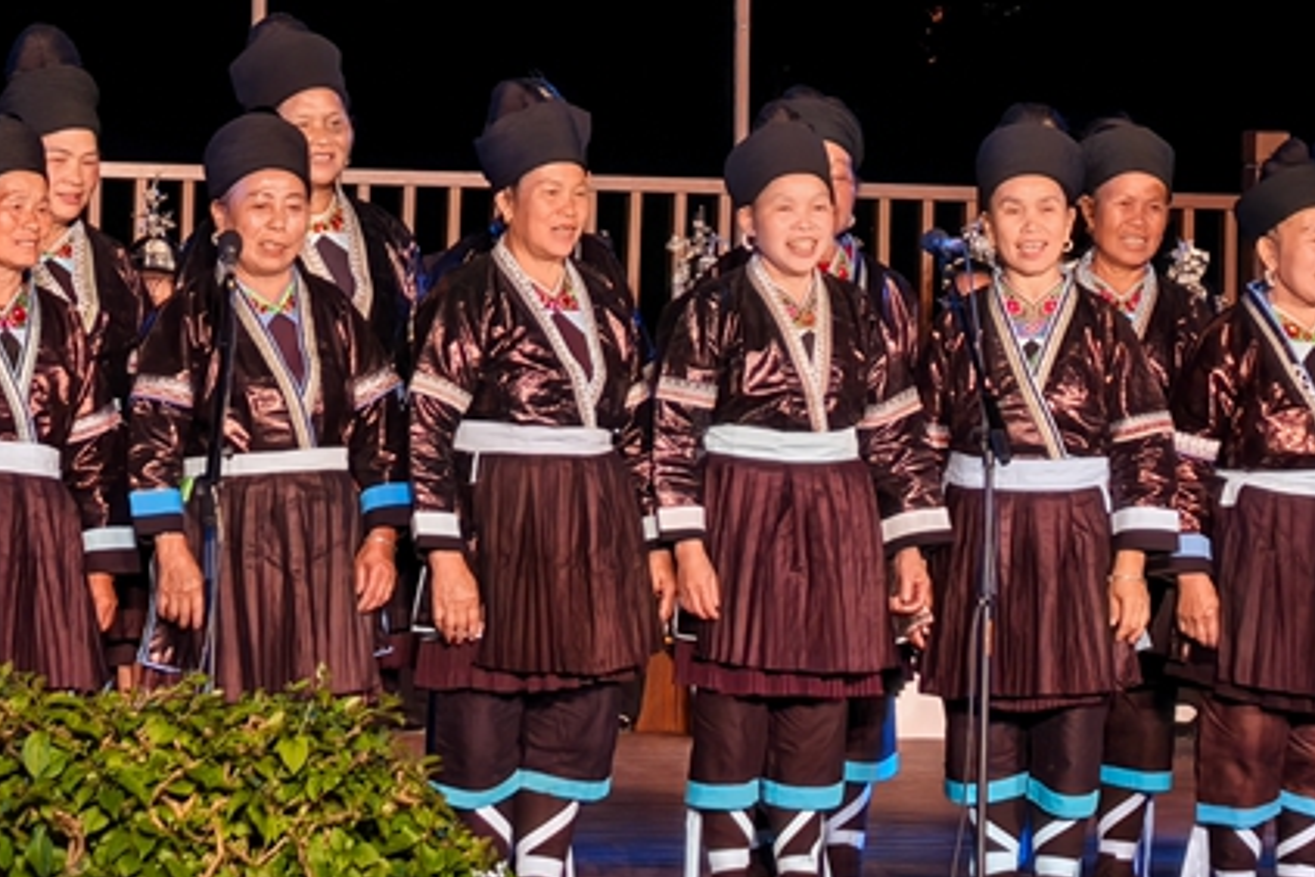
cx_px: 768
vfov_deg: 6.4
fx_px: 7853
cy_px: 253
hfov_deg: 9.6
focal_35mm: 215
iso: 500
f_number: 2.1
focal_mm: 15
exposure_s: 1/345
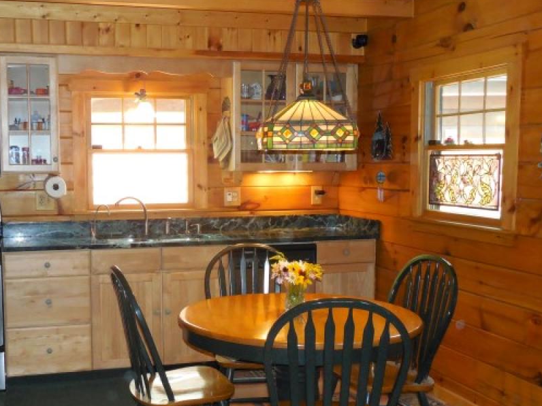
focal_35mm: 45
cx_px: 200
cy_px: 231
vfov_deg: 32.1
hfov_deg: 41.7
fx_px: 705
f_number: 3.7
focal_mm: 6.3
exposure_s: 1/30
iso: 640
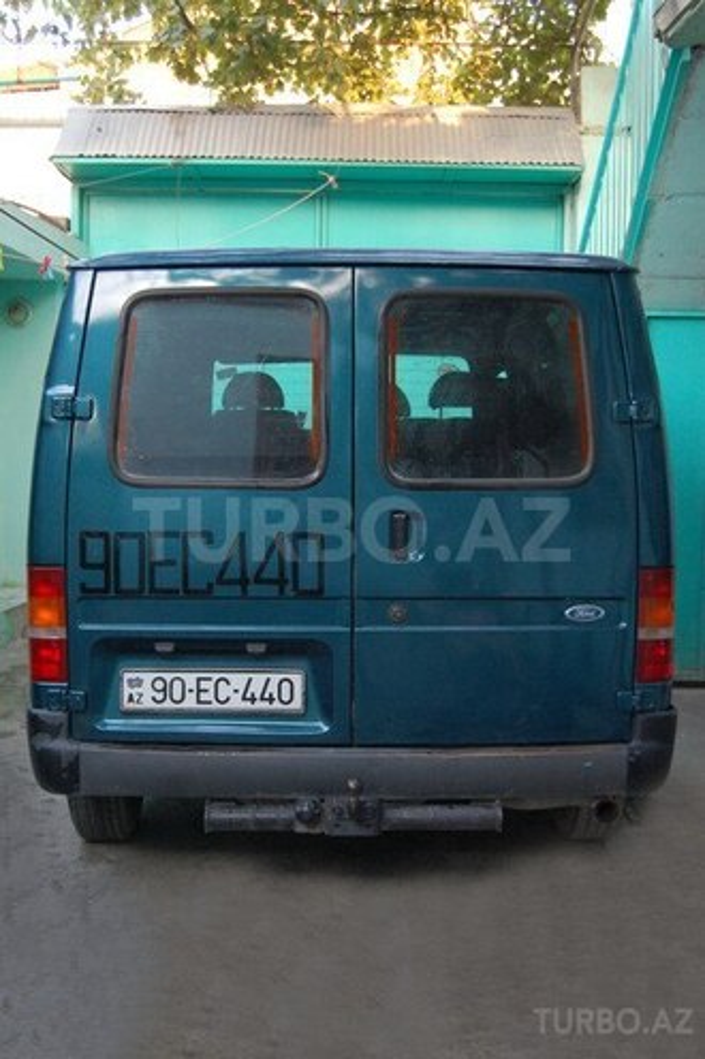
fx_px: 1147
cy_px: 530
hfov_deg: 34.2
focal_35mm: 39
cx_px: 352
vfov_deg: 49.6
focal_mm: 26
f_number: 4.2
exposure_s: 1/80
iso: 800
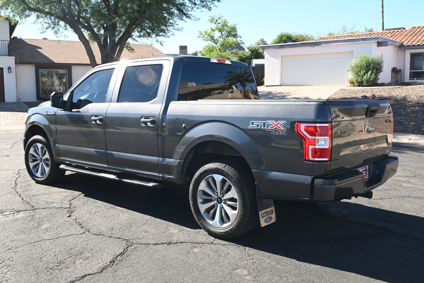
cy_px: 136
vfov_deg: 38.9
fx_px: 401
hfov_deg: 55.8
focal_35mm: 34
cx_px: 213
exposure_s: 1/200
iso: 1800
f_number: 22
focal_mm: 30
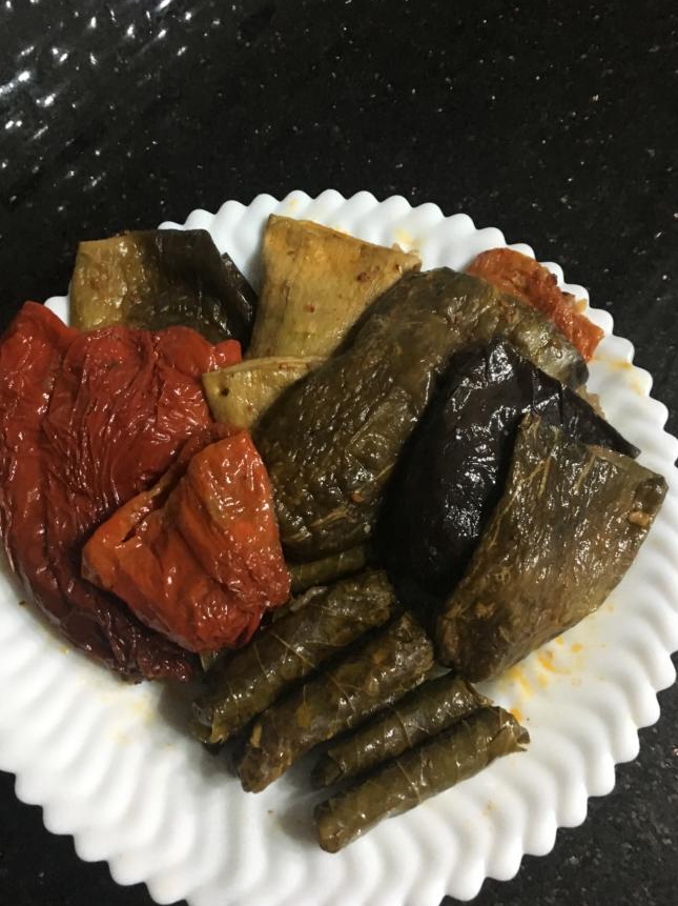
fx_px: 810
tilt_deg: -70.6
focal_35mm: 31
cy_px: 452
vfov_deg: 58.4
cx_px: 329
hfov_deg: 45.4
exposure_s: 1/17
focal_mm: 4.15
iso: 250
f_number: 2.2
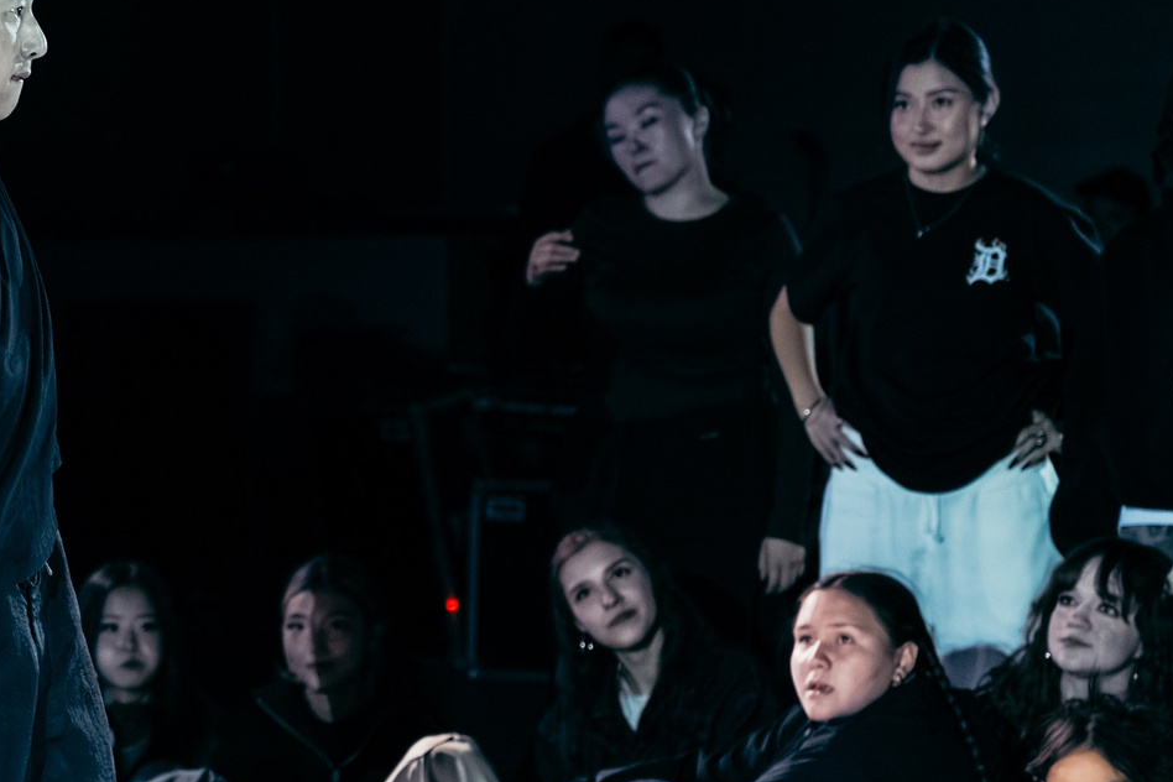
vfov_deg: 7.3
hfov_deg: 10.8
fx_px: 6158
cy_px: 603
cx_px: 11
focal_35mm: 189
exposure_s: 1/800
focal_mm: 70
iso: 3200
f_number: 2.8
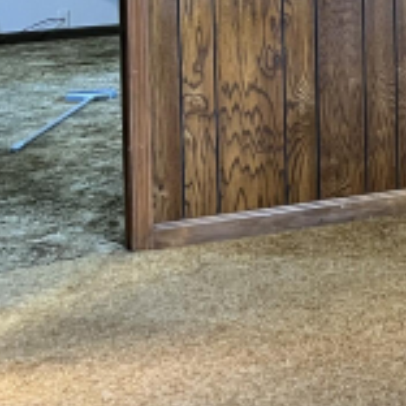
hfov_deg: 15.3
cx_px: 738
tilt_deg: -3.5
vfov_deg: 16.9
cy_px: -102
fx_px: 1300
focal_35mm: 98
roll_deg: +0.7
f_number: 1.5
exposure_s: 1/30
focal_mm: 5.7
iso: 500
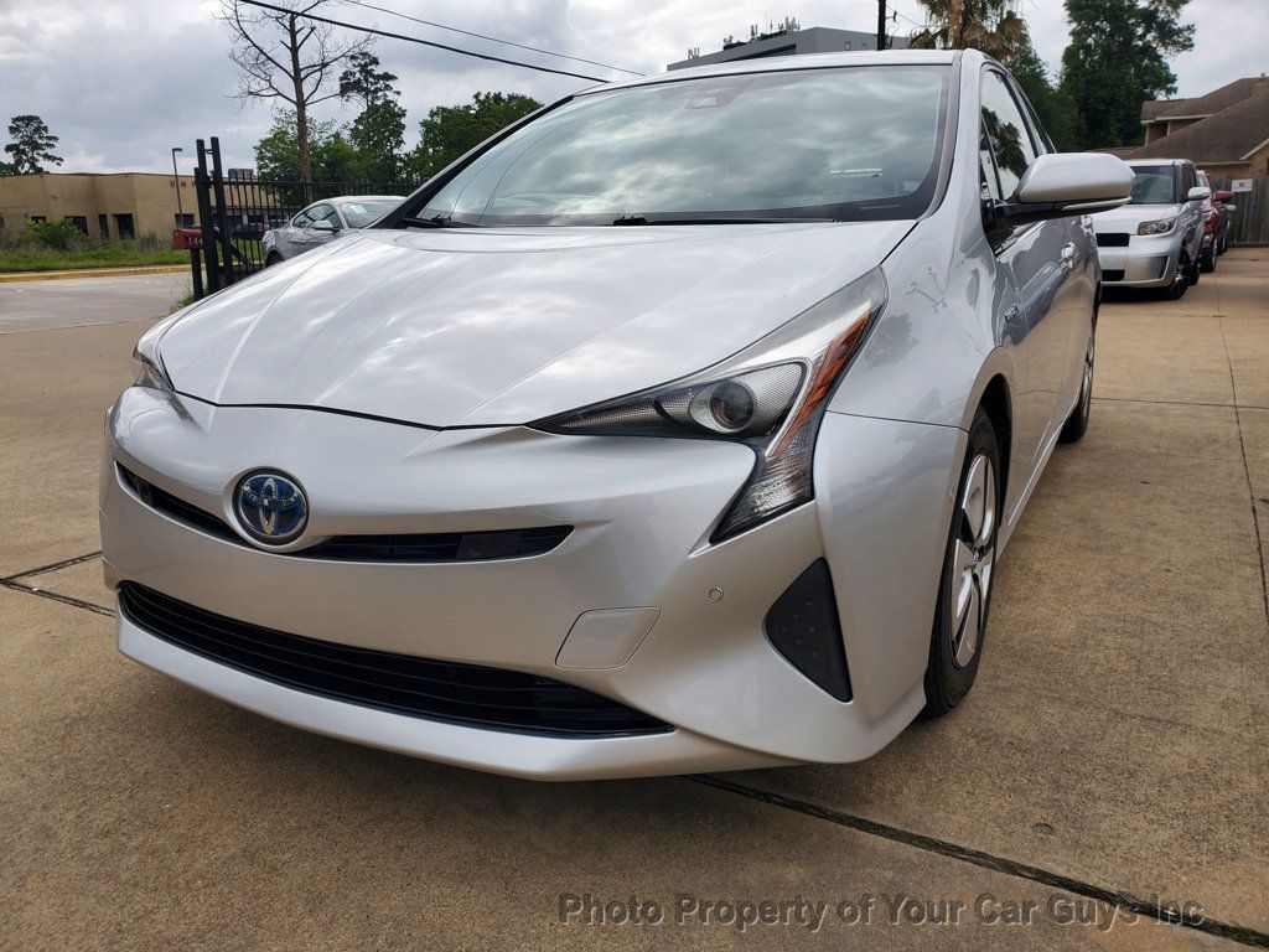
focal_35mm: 26
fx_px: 953
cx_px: 634
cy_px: 476
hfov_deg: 67.3
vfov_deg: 53.1
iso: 50
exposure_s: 1/1591
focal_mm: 4.3
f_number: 2.4
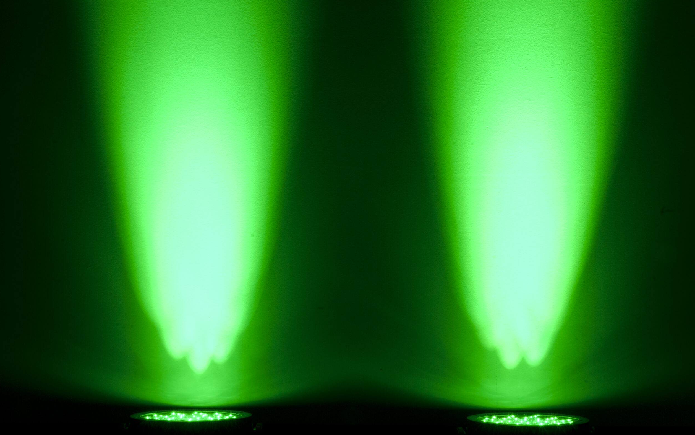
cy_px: 208
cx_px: 350
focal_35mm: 53
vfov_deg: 24.4
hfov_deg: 38.2
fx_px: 1004
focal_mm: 34
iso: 200
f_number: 22
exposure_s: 1.6
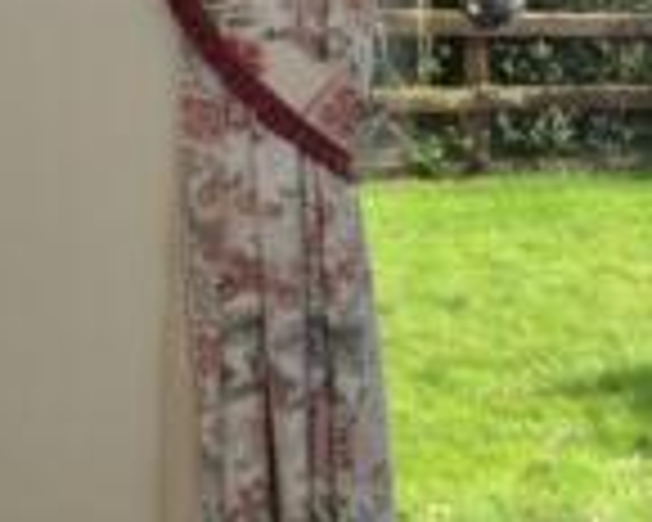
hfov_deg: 14.7
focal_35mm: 95
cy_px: 74
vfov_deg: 16.0
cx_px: 1459
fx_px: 1835
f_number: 5.6
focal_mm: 15
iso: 200
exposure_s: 1/125
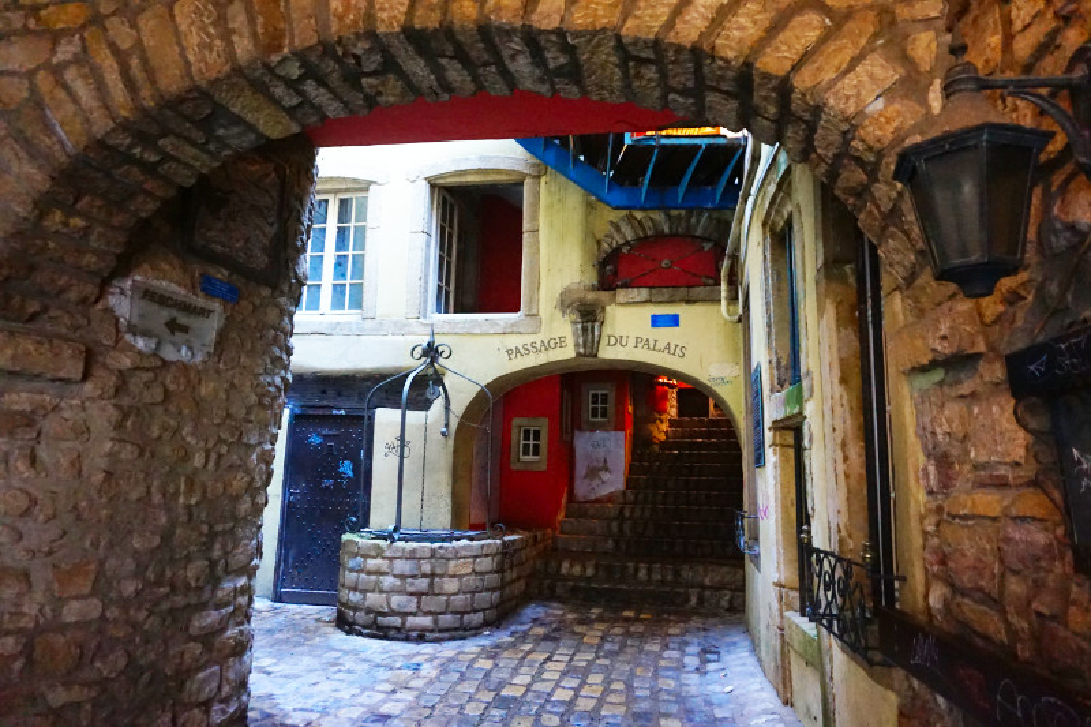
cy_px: 364
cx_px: 546
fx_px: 727
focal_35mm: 24
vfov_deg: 53.1
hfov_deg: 73.8
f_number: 3.5
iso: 3200
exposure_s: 1/10
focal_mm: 16
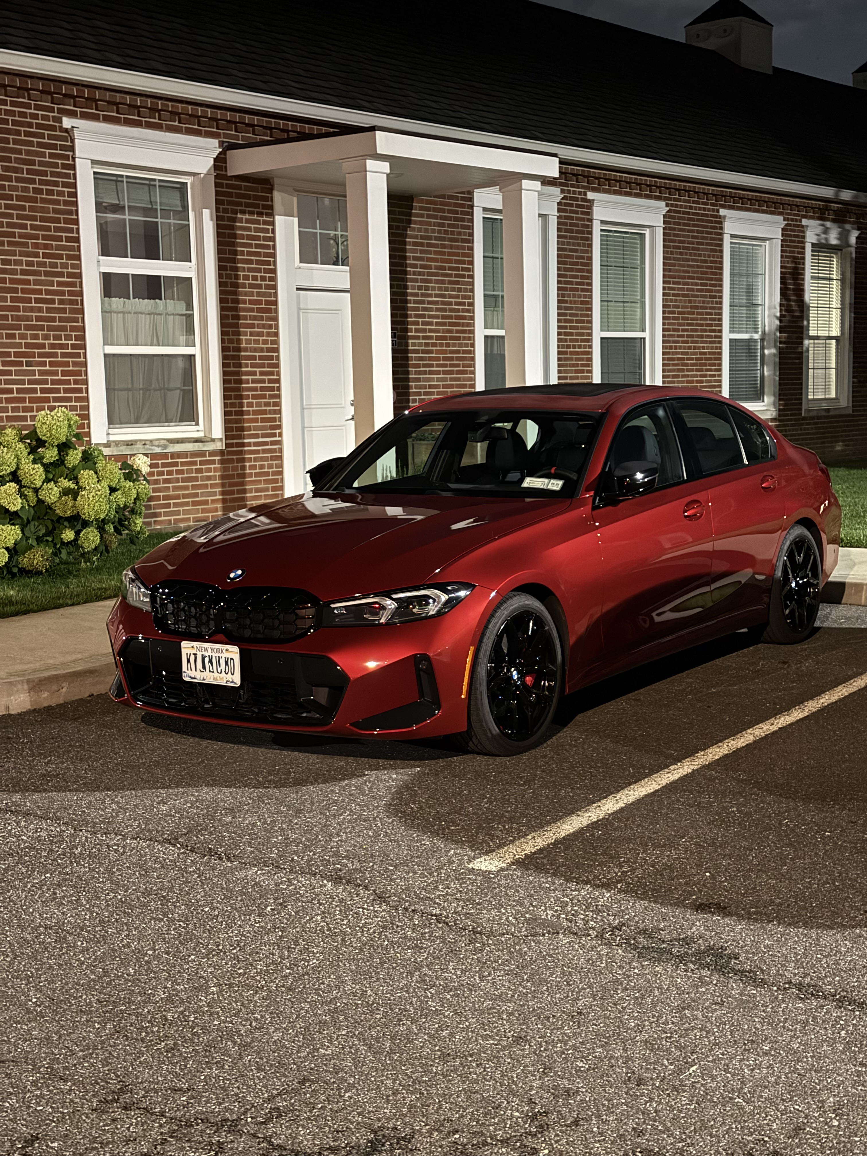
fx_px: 1603
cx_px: 434
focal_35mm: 48
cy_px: 578
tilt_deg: -7.3
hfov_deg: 30.3
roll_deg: +1.6
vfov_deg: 39.7
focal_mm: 6.76
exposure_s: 1/5
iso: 500
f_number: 1.78
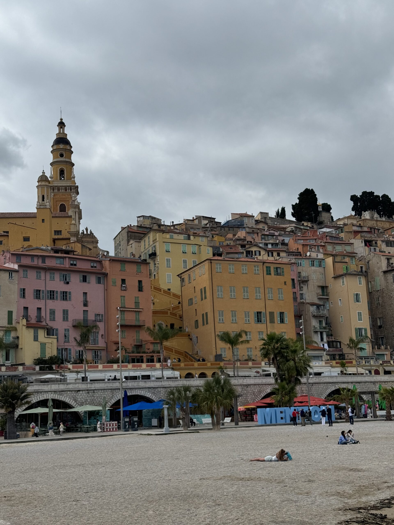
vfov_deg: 39.7
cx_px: 197
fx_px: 728
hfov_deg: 30.3
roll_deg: +2.0
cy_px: 262
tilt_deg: +11.8
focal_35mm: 48
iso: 64
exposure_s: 1/7092
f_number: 1.78
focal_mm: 6.76
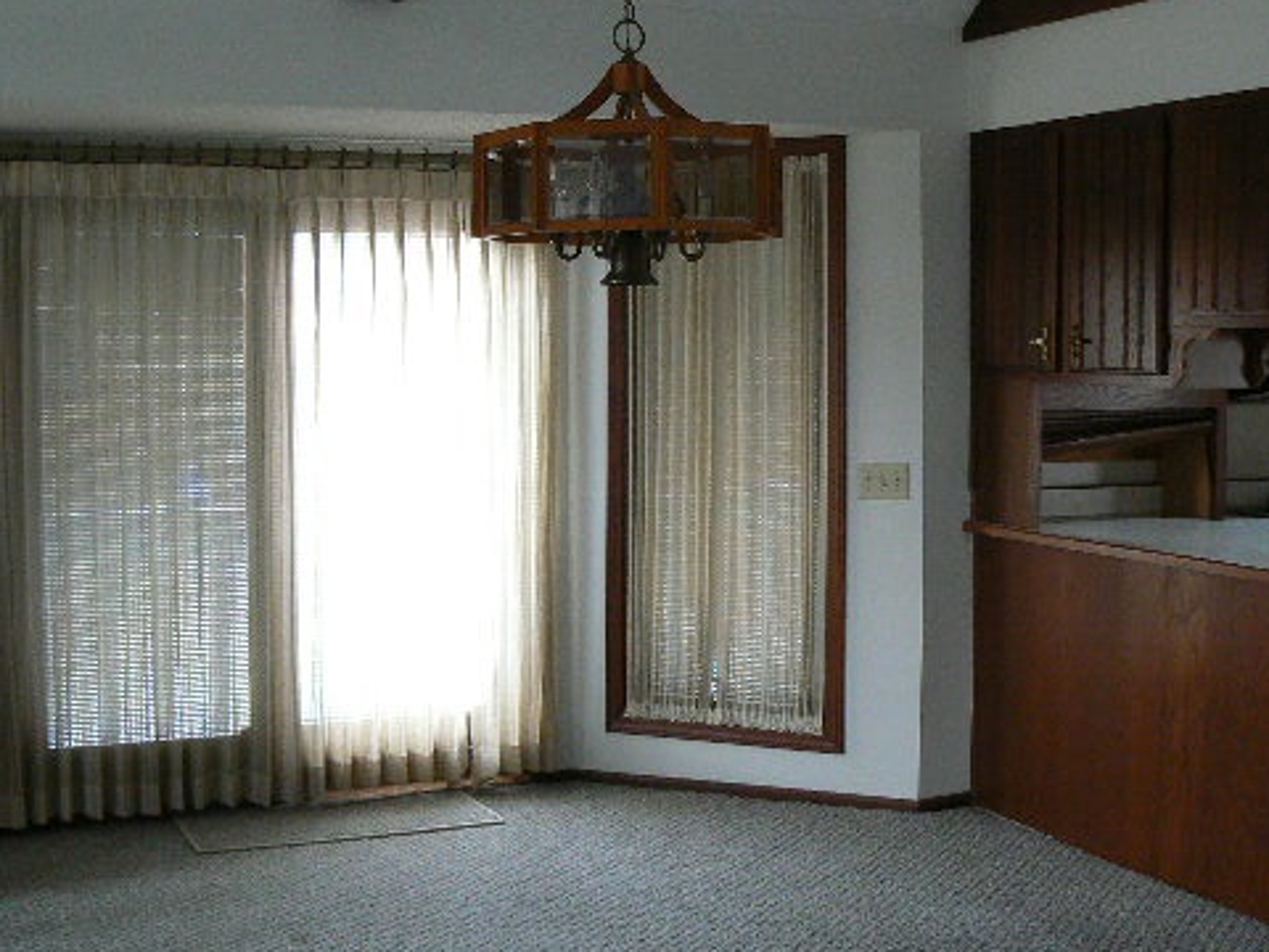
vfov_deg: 30.2
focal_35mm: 48
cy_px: 407
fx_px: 1760
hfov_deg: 39.5
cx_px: 497
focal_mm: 6
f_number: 2.8
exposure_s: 1/15
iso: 200
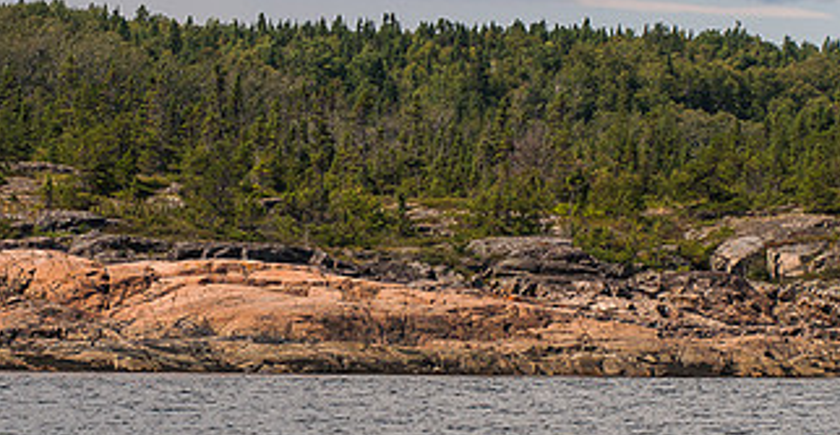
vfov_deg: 4.9
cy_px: 243
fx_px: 5052
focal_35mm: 231
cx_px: 287
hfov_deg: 9.5
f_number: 5.6
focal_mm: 80
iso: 100
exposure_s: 1/500
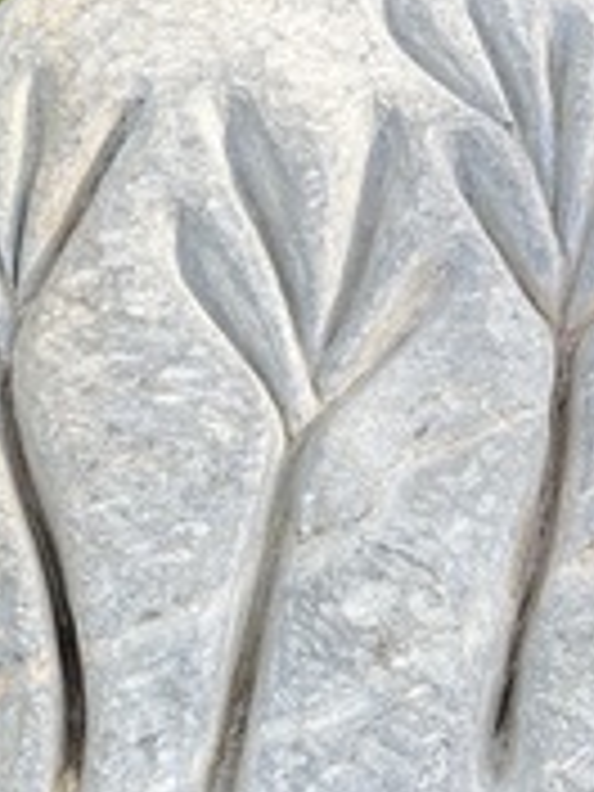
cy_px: 513
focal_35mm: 74
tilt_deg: -60.1
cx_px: 209
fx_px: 1693
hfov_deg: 19.8
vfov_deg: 26.2
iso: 50
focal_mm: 5.1
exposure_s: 1/661
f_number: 1.6
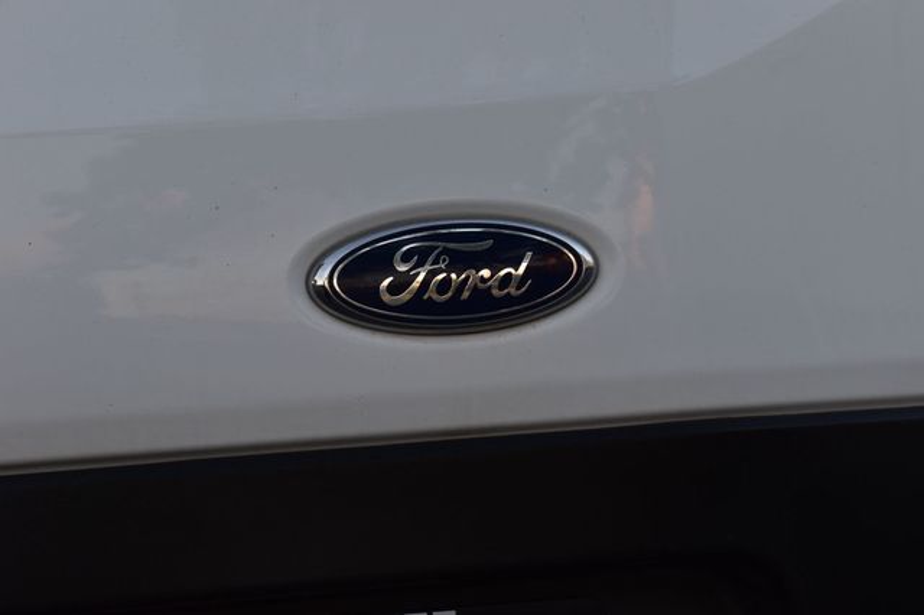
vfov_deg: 16.5
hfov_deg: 24.6
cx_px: 462
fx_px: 2116
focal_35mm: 82
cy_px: 308
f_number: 8
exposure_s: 1/80
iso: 400
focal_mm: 55
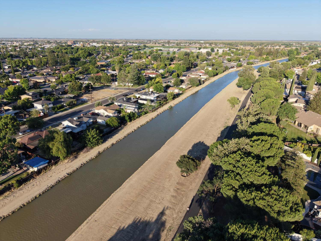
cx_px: 160
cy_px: 120
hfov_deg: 71.6
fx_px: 223
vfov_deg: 56.8
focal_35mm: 24
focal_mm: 8.67
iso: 330
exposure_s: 1/4000
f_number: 1.8
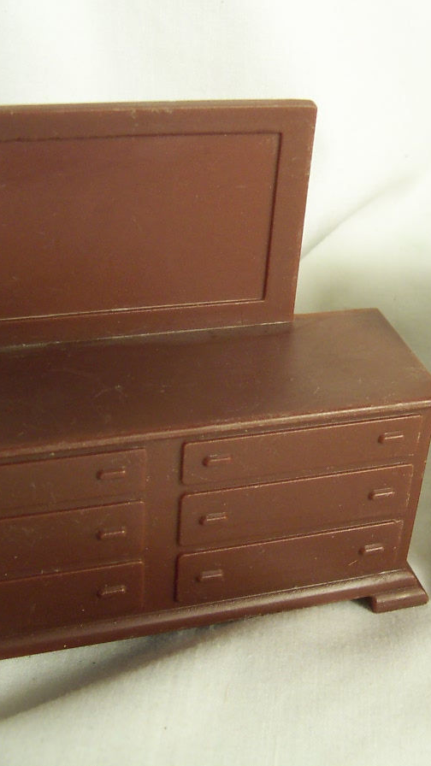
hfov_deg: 22.0
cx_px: 337
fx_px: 1097
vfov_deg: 38.5
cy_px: 384
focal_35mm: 54
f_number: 2.8
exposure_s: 1/60
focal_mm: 5.6
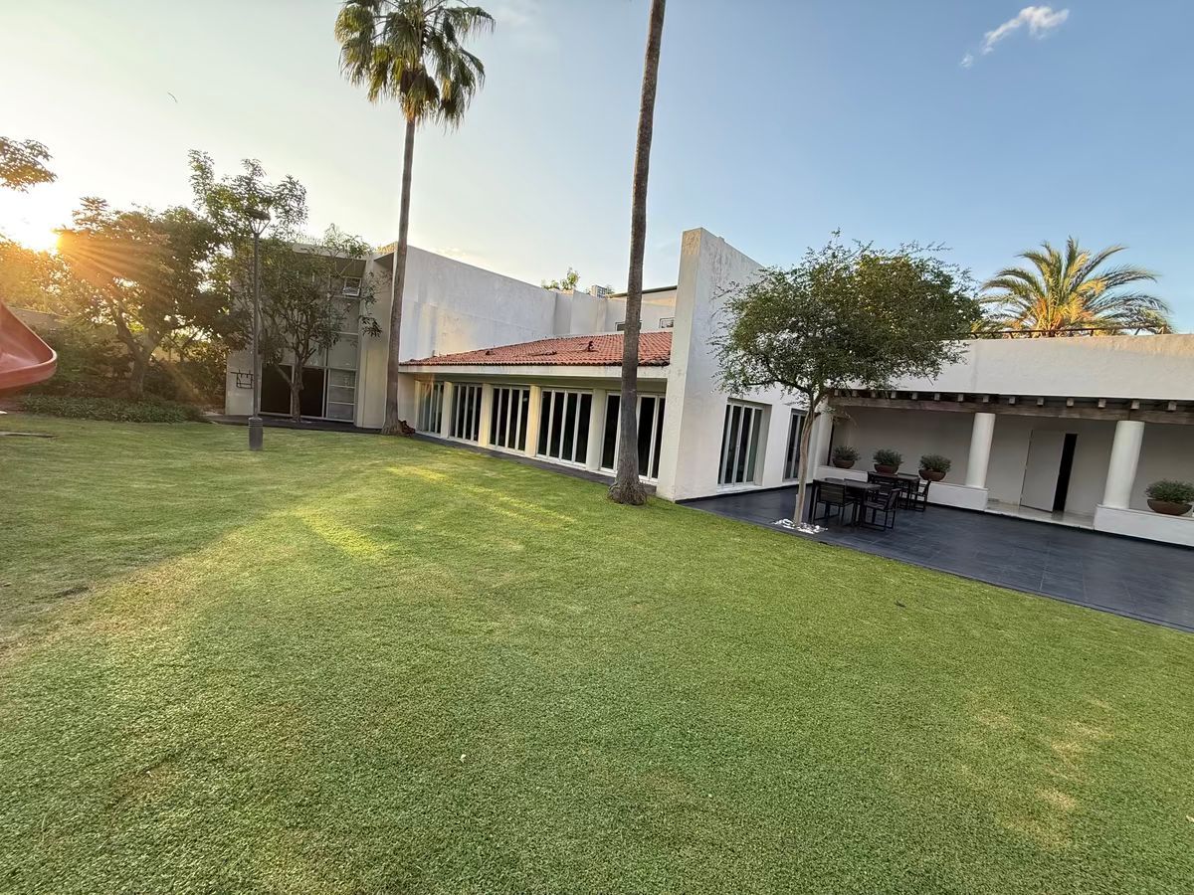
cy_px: 448
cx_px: 597
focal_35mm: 14
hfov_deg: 102.1
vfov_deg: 85.7
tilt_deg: -3.5
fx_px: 483
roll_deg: -4.6
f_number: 2.2
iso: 64
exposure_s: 1/168
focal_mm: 2.22
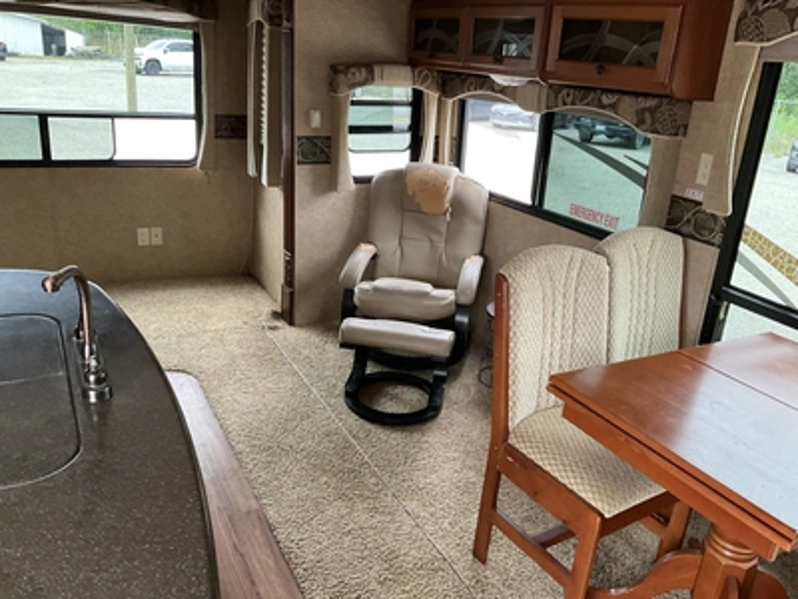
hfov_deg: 61.7
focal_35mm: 29
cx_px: 399
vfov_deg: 48.2
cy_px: 300
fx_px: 669
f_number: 1.8
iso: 100
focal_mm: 3
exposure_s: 1/60
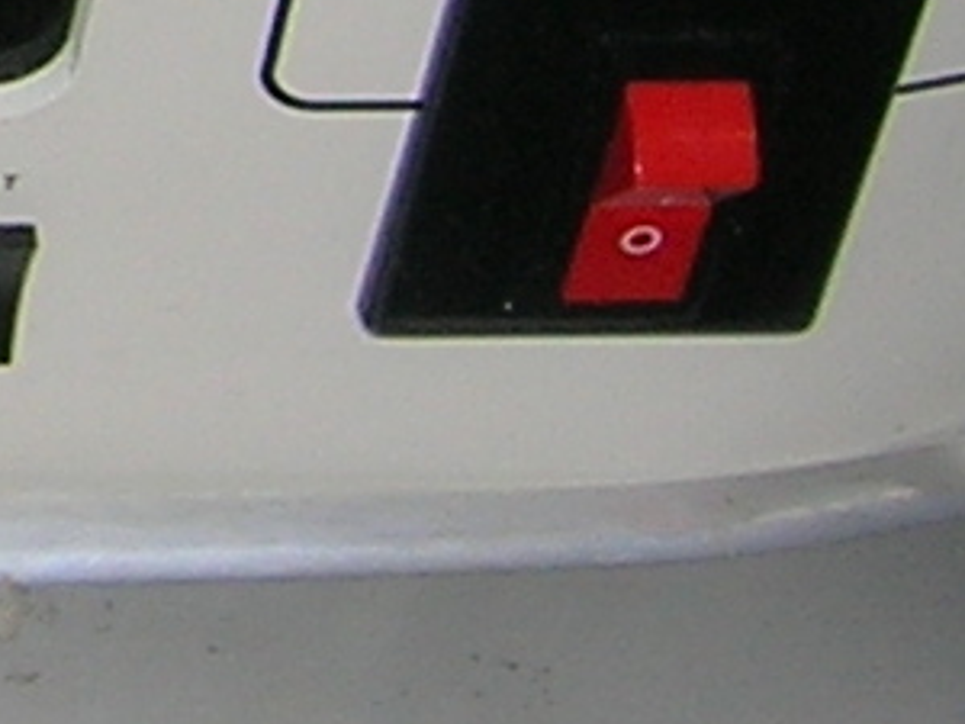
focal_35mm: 259
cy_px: -689
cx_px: -1505
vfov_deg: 5.6
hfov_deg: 7.1
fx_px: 7220
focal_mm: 5.7
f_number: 2.9
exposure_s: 1/60.1
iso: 50
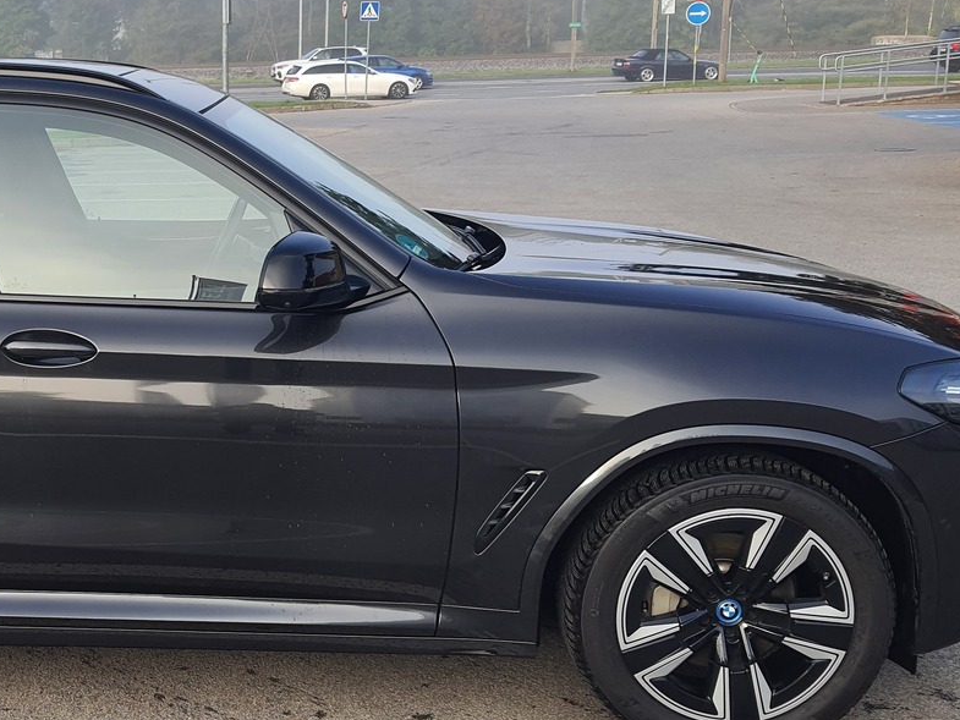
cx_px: 102
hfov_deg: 34.2
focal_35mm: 53
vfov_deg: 27.5
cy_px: 363
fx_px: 1470
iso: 50
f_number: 1.7
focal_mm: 4.32
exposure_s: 1/820
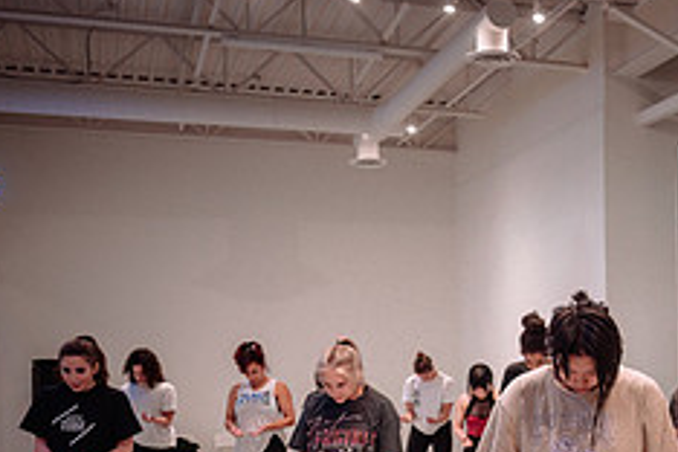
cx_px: 637
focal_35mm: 62
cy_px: 404
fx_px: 1168
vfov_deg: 21.4
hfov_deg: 30.6
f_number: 2.8
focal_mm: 25
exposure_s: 1/160
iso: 1600
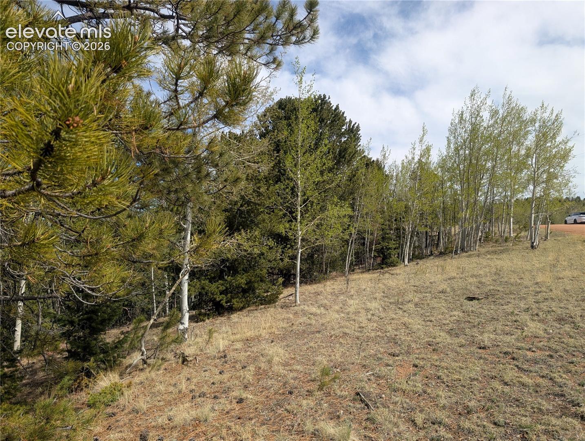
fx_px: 406
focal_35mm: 24
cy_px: 220
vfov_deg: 56.9
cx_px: 292
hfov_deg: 71.5
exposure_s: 1/1058
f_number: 1.68
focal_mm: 6.9
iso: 22
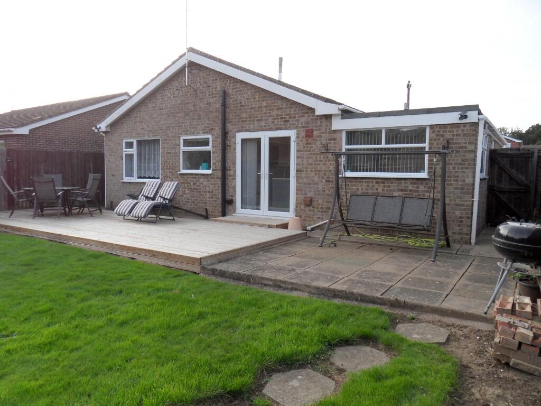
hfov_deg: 71.6
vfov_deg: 56.8
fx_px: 375
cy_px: 203
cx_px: 270
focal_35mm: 24
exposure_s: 1/350
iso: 80
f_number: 3.2
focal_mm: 3.9
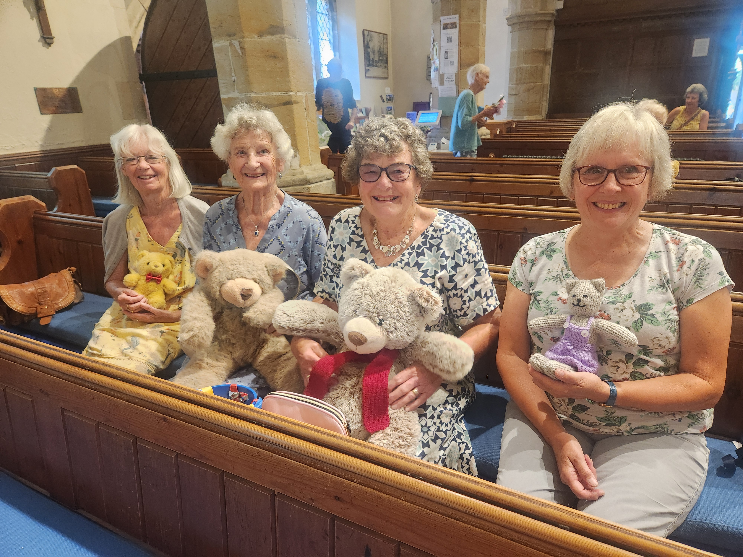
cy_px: 278
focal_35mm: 23
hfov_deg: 73.9
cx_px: 372
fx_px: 494
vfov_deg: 58.9
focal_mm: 5.4
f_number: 1.8
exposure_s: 1/100
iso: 640
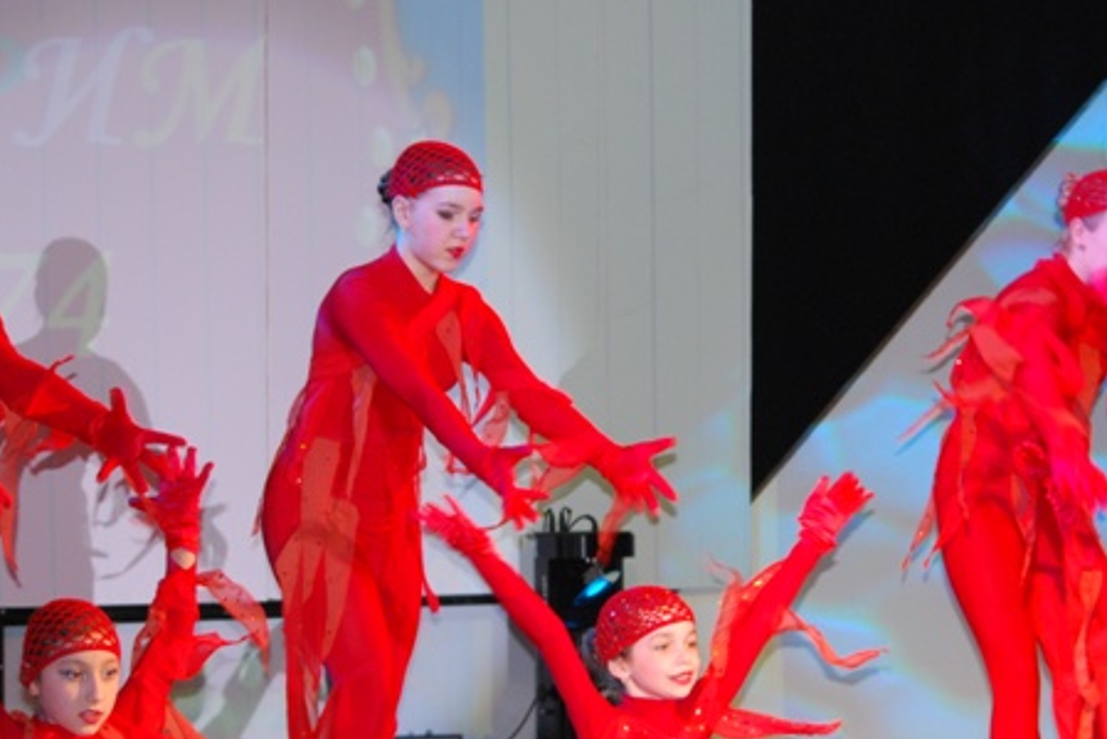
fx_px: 4055
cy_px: 571
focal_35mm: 132
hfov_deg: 15.5
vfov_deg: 10.4
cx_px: 709
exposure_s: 1/60
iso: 720
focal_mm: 55
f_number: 4.5
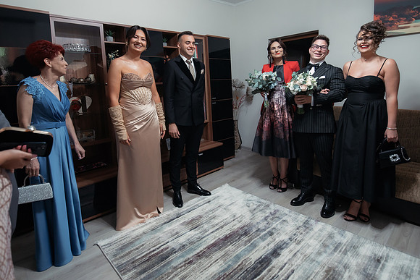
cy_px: 115
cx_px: 204
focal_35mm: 20
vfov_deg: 62.7
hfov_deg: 85.3
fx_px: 228
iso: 1600
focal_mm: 15
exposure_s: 1/200
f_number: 2.8
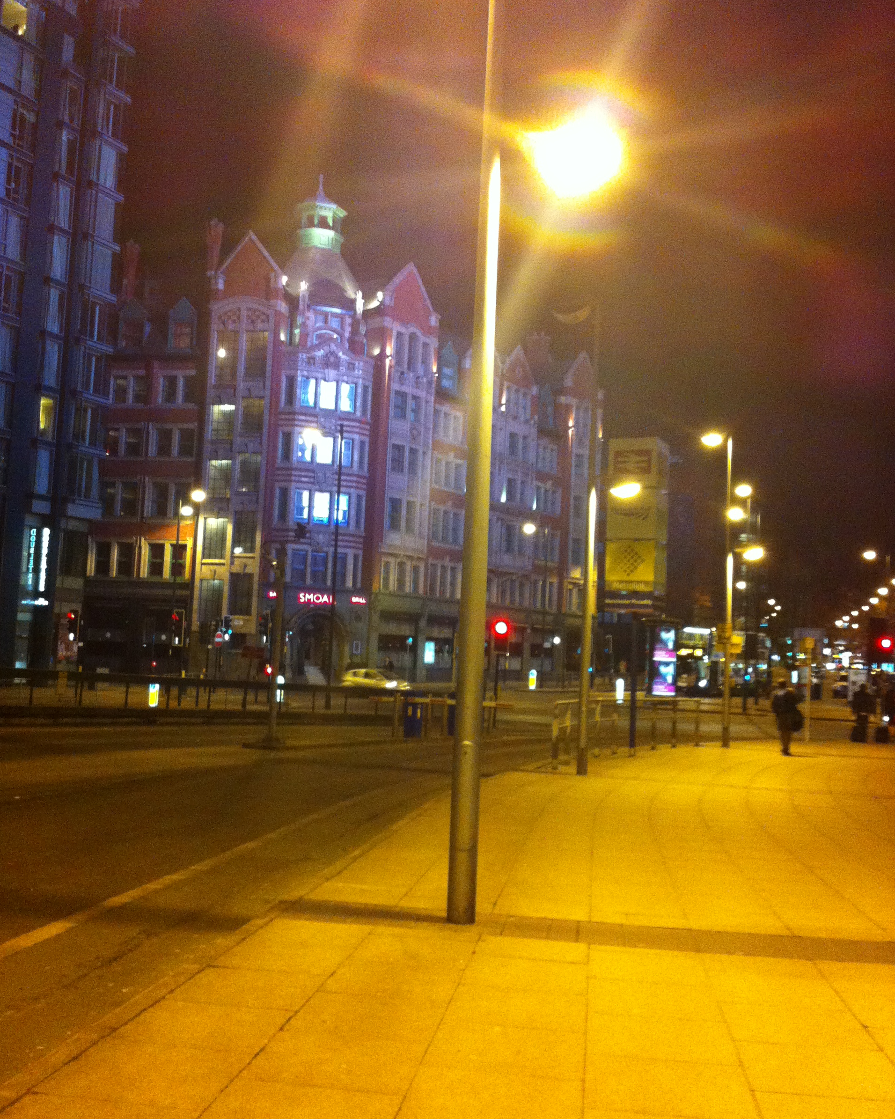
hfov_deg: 40.1
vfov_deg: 49.1
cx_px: 443
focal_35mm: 37
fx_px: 1225
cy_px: 536
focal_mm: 3.85
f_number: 2.8
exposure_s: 1/15
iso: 400
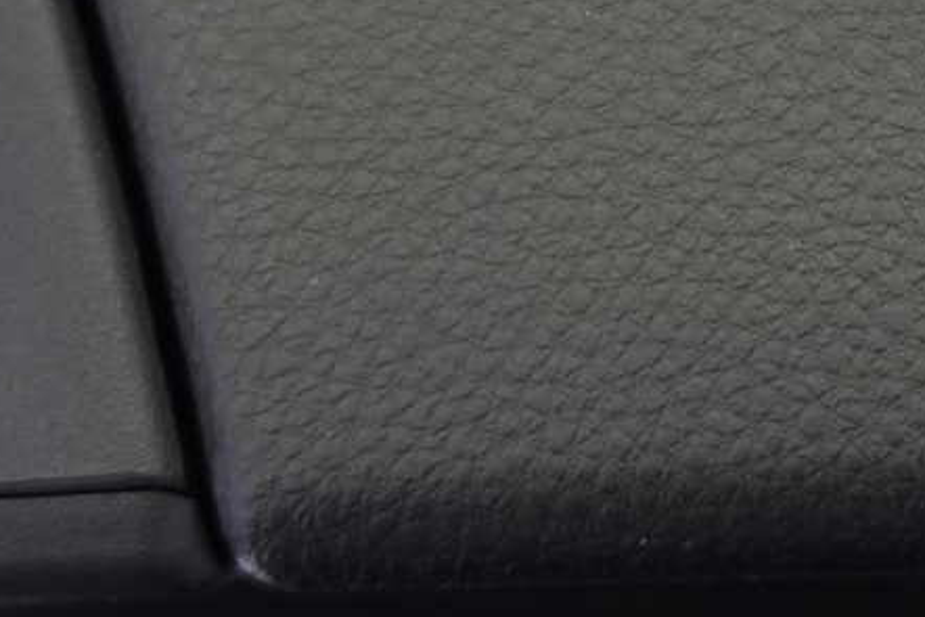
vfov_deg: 14.2
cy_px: -387
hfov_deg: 22.5
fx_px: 2262
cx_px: 858
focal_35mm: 88
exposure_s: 1/30
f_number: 1.8
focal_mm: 9.4
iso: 250
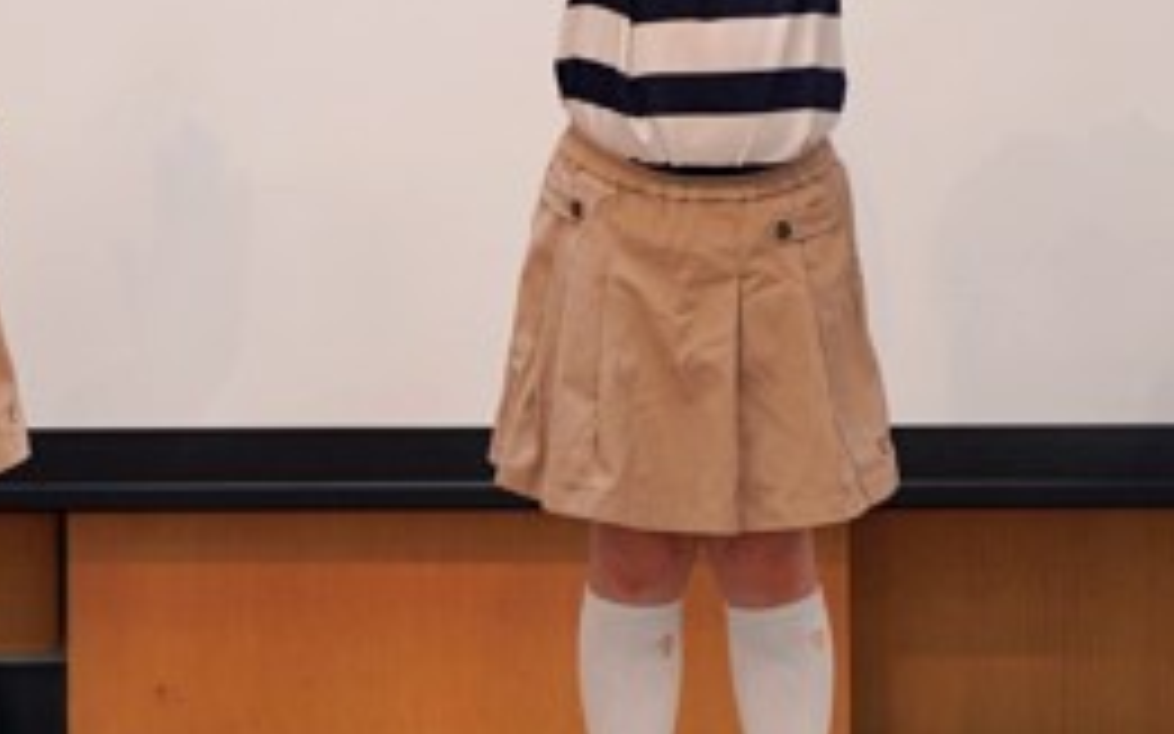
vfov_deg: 3.2
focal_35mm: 404
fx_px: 12923
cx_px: 270
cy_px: -68
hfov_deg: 5.2
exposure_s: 1/160
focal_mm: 115
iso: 500
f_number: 4
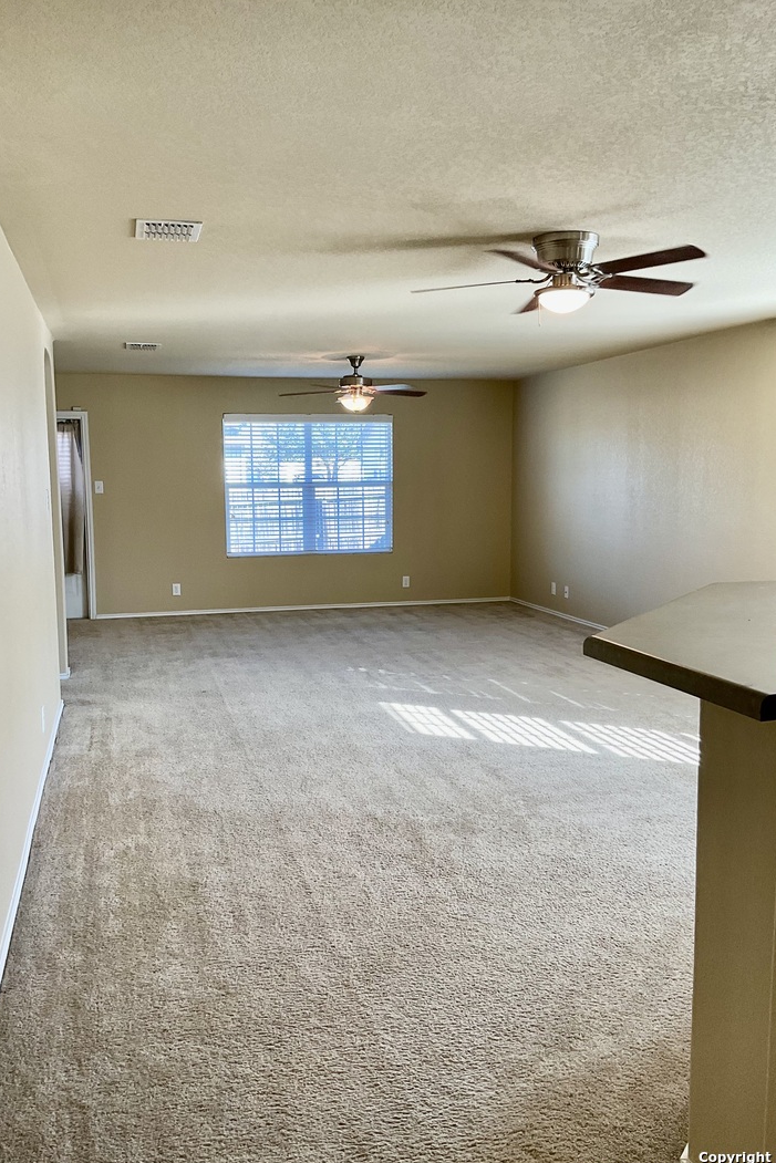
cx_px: 368
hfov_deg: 42.3
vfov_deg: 60.3
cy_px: 586
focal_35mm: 31
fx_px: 1002
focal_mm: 3
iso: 50
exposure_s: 1/60
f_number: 1.8
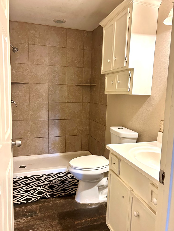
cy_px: 116
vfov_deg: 65.3
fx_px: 181
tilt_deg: -7.4
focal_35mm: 27
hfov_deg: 51.4
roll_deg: -1.1
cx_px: 84
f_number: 1.5
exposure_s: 1/60
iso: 400
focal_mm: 5.7
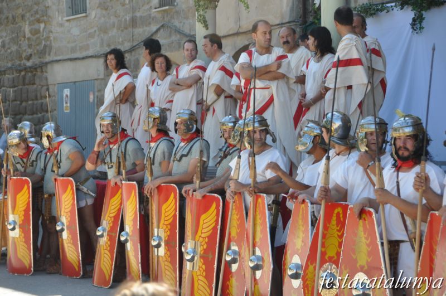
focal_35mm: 112
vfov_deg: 12.1
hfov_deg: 18.2
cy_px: 148
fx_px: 1392
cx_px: 223
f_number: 6.3
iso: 200
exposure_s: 1/160
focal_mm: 75
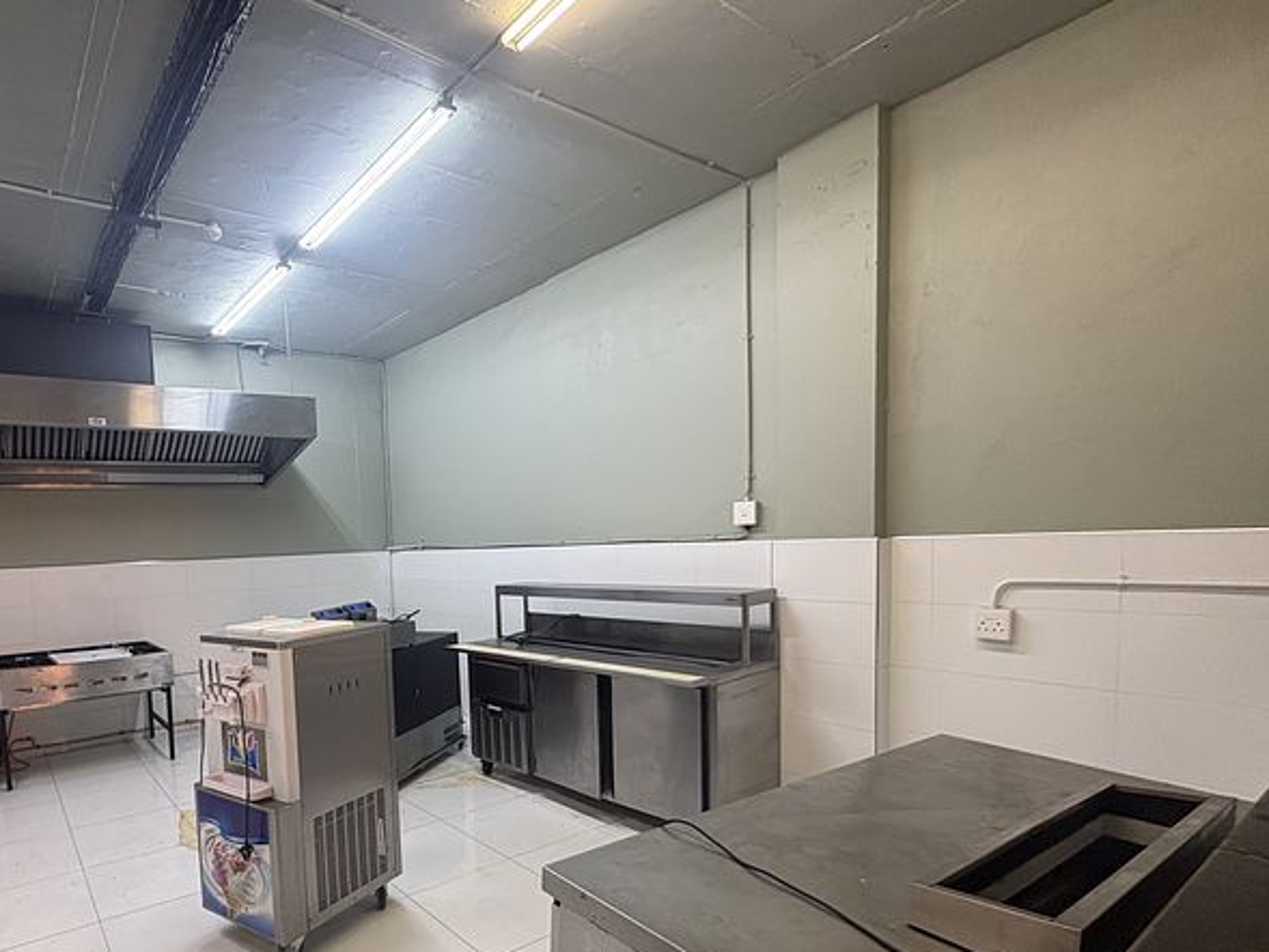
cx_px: 409
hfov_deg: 81.4
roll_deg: +3.2
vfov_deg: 67.7
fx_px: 697
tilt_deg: -3.8
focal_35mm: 19
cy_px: 594
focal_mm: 2.22
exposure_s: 1/50
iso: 160
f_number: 2.2
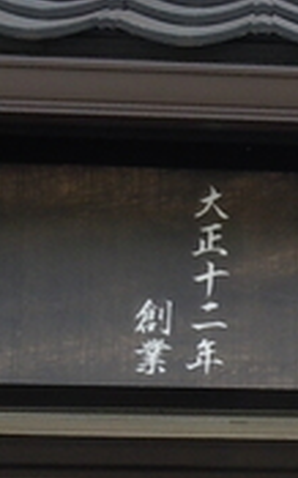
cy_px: 208
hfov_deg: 6.0
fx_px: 2670
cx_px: 796
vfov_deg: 10.2
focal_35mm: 205
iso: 100
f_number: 4
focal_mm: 5.9
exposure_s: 1/160
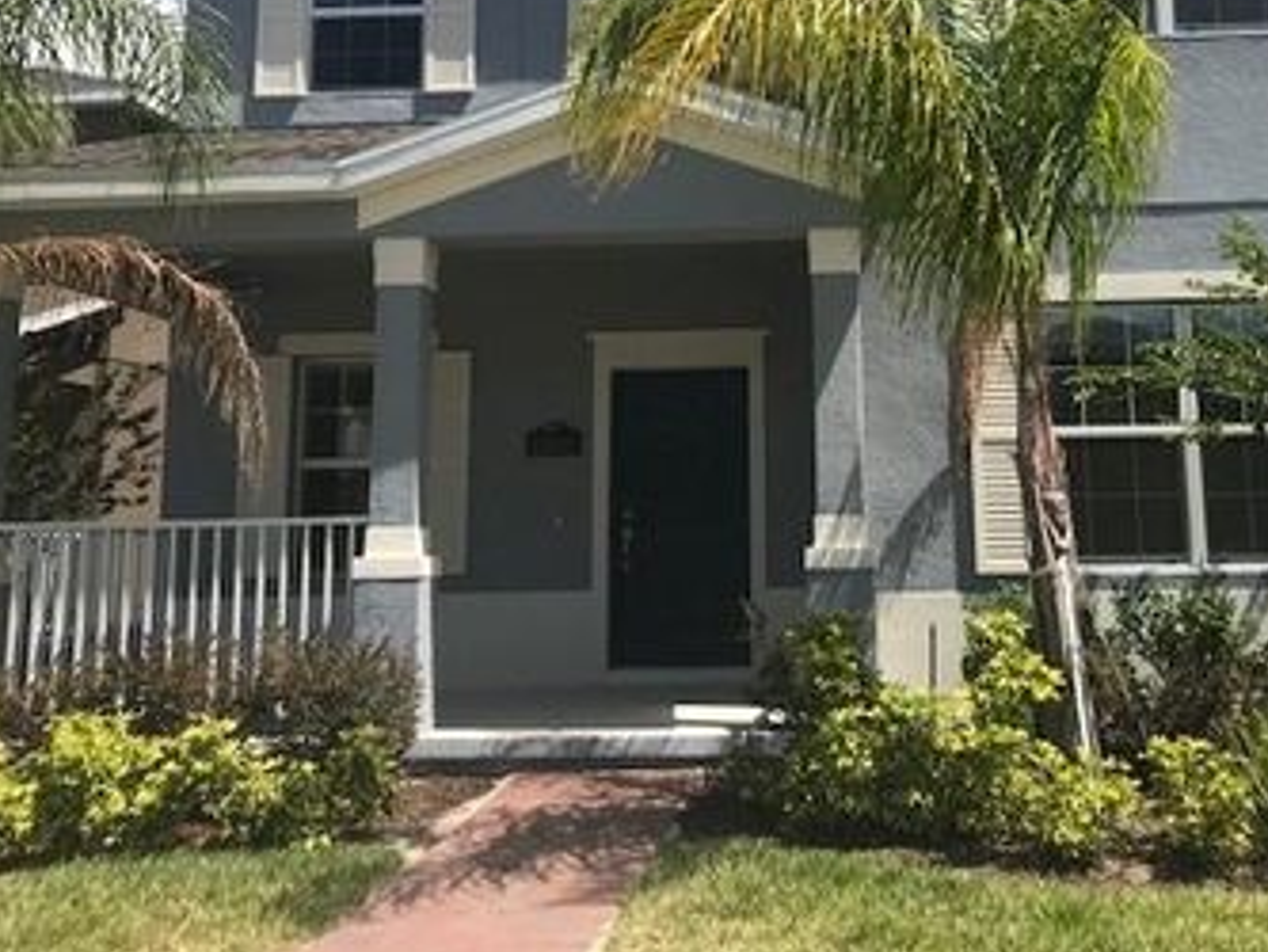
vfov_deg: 33.9
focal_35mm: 42
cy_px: 288
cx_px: 819
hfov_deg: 44.3
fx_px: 1539
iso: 20
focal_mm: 3.99
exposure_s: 1/2398
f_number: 1.8
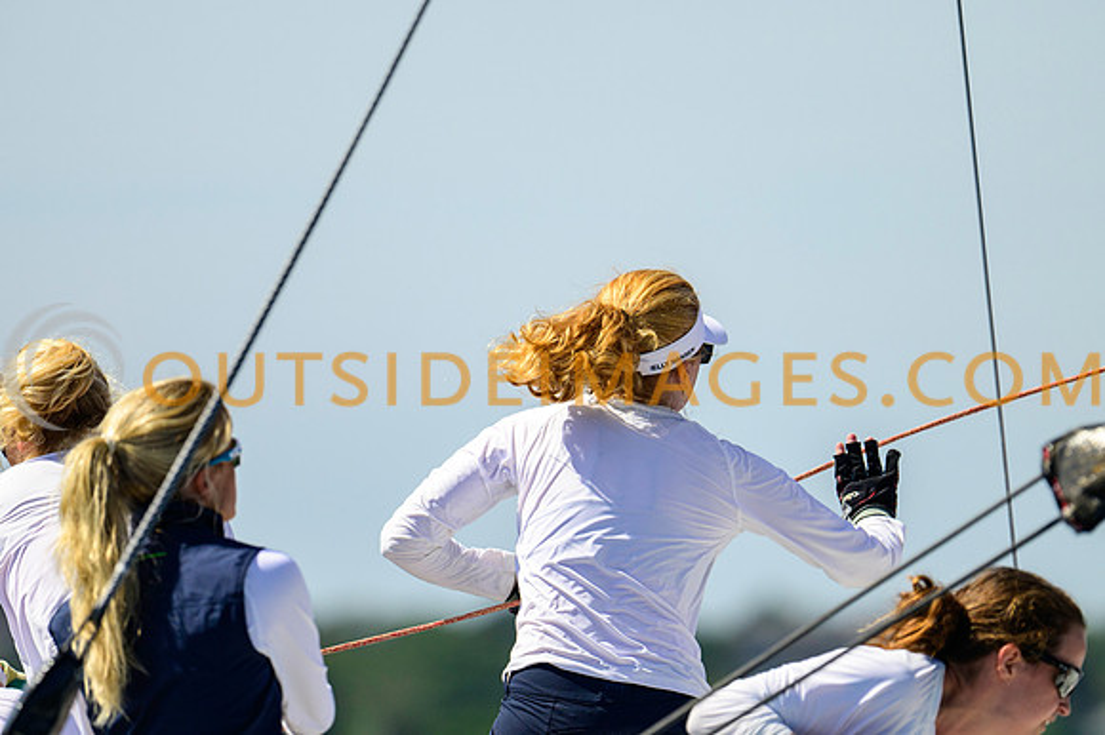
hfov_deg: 3.4
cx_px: 552
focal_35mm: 600
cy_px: 368
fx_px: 18405
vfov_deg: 2.3
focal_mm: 400
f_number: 4.5
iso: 250
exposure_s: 1/3200
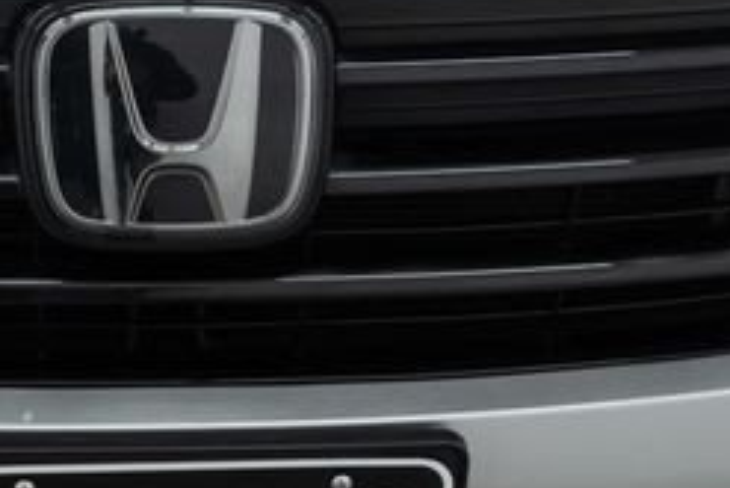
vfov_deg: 12.5
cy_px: 398
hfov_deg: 18.6
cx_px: 180
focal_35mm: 109
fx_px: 2211
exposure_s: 1/40
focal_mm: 28
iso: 200
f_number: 3.2
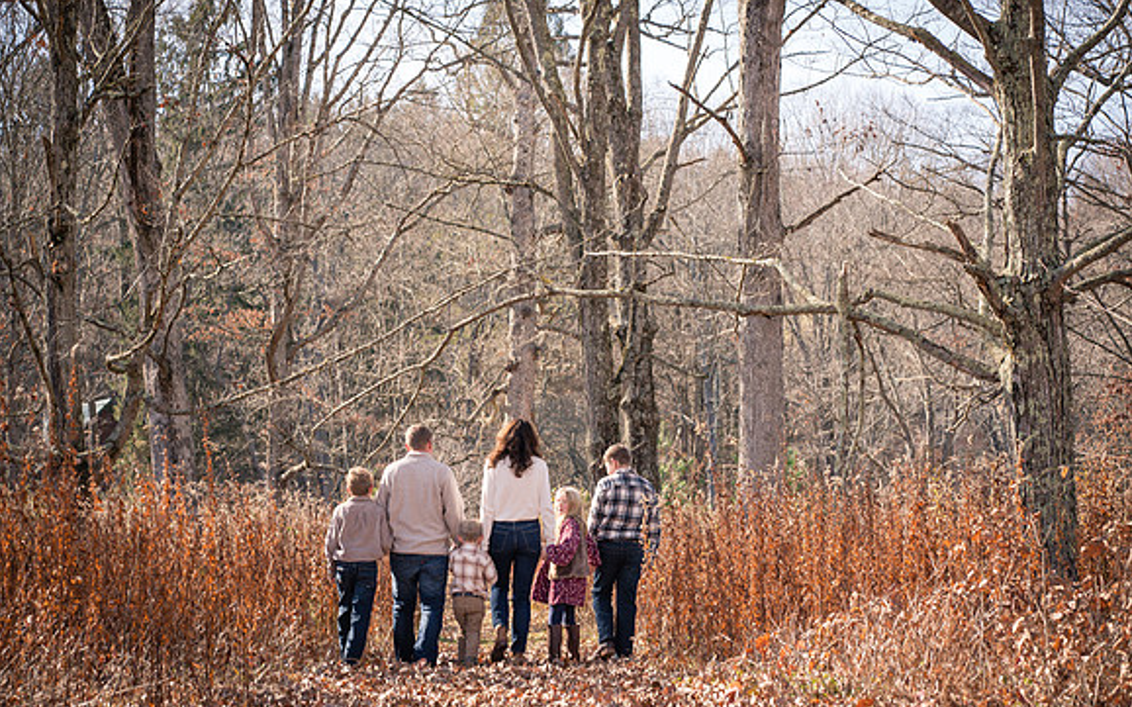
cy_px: 334
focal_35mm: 87
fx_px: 2683
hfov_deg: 23.8
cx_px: 566
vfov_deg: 15.0
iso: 250
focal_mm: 85
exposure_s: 1/250
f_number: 6.3
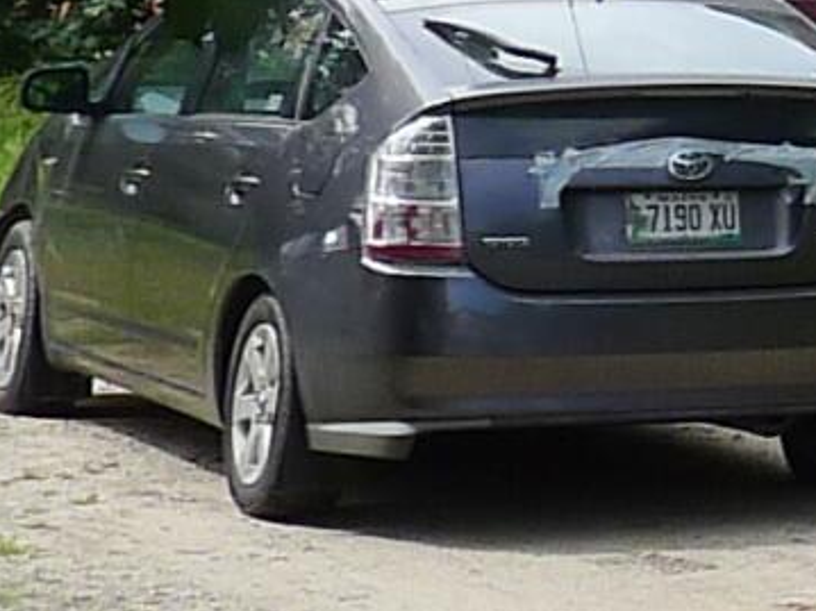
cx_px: 2841
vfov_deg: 7.3
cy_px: -697
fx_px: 4548
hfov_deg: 8.0
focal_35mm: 193
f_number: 3.2
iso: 80
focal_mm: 5.1
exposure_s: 1/500
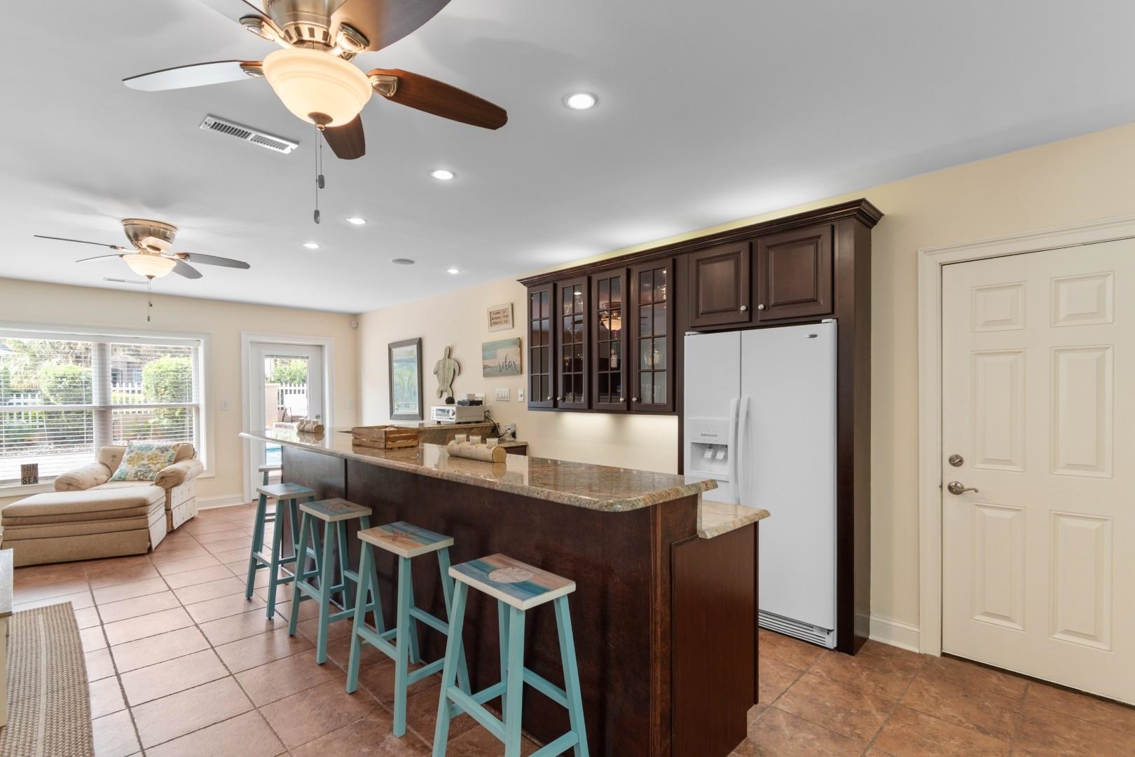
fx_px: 504
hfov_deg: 96.7
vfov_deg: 73.7
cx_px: 568
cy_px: 378
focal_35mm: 16
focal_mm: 11
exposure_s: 1/3
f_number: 4.8
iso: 100
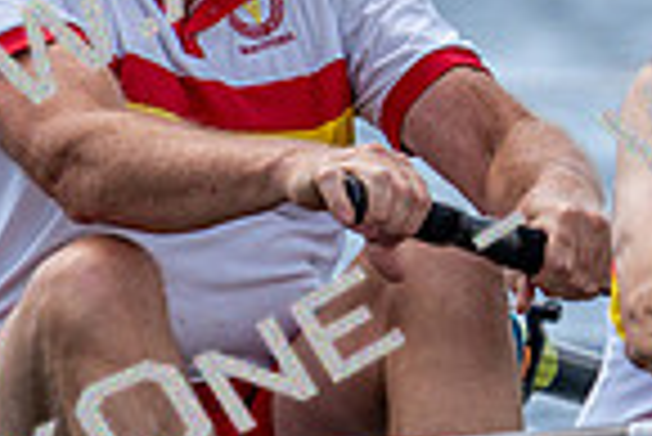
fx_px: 23840
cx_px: 270
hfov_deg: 1.6
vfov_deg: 1.0
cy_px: 254
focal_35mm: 1315
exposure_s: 1/2000
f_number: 6.3
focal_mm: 329
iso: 500
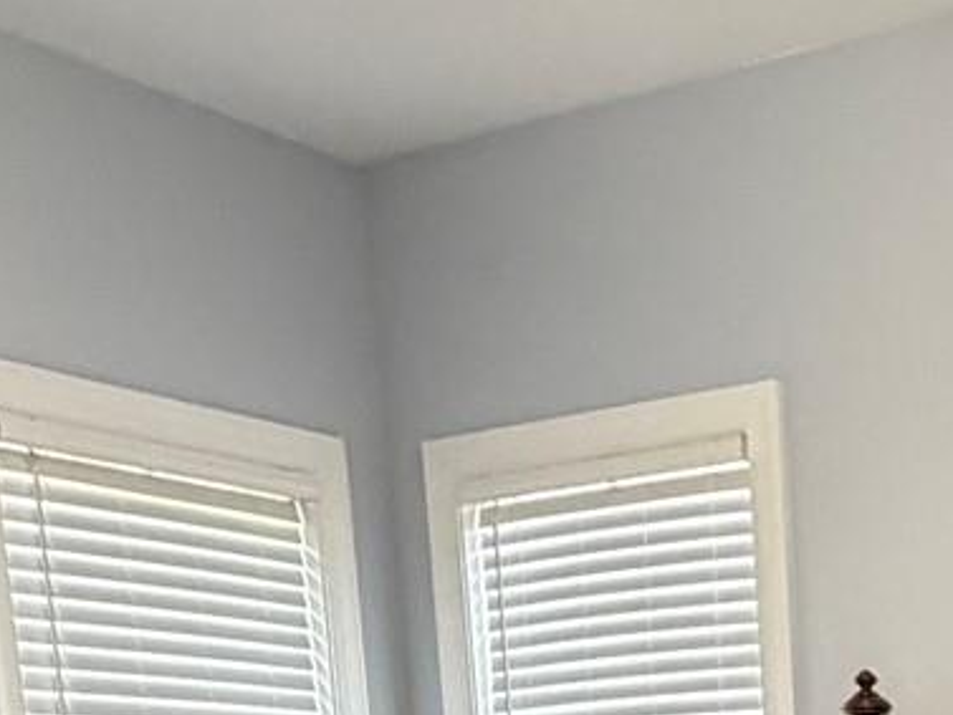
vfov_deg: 16.3
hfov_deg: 24.2
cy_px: 1291
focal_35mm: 76
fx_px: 2093
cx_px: 1001
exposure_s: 1/60
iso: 500
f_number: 2.2
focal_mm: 2.22
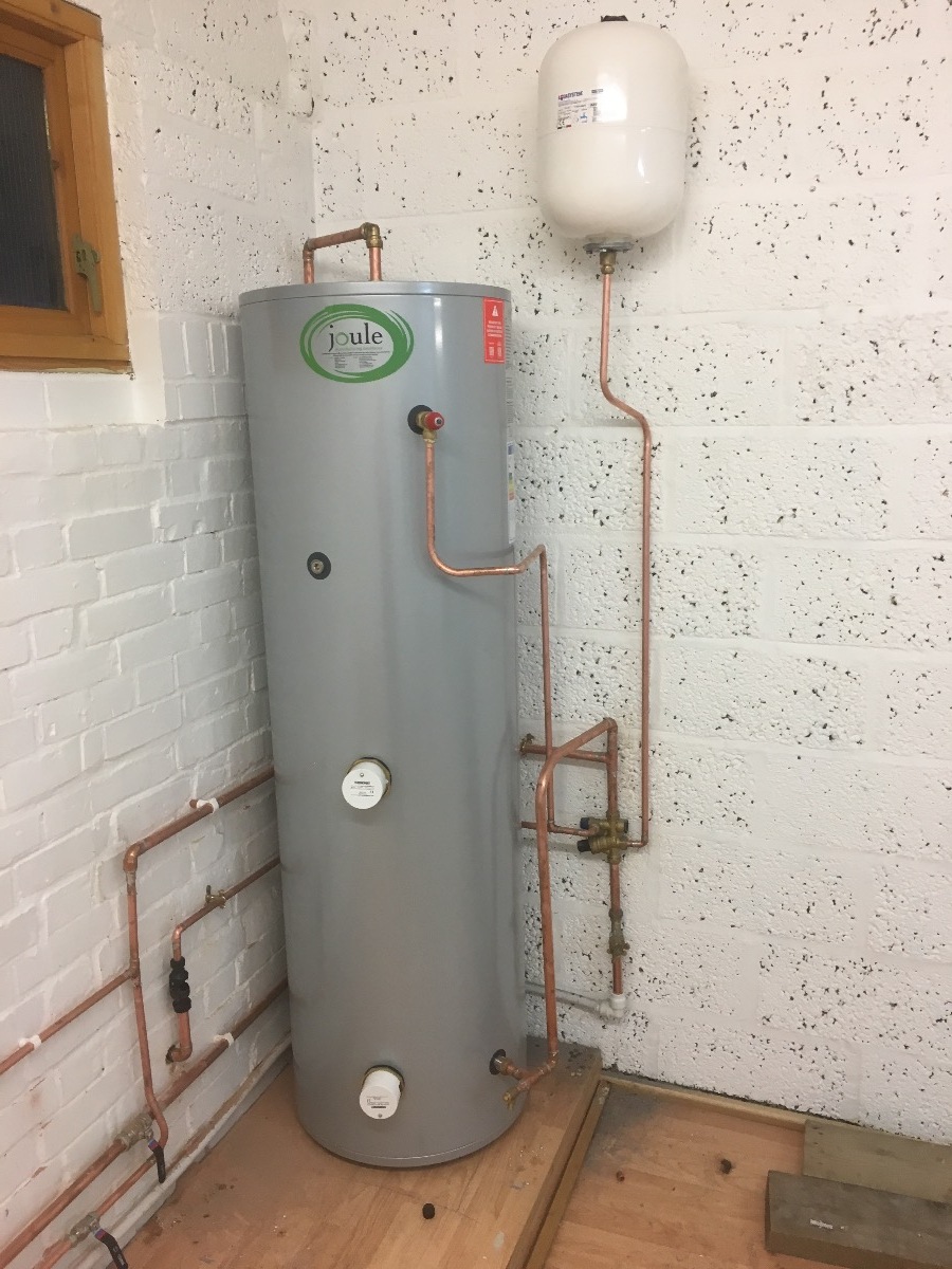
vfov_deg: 61.7
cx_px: 476
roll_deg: +1.9
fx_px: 1063
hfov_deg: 48.2
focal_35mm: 29
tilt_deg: -13.4
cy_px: 634
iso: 80
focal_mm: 4.15
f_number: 2.2
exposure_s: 1/33
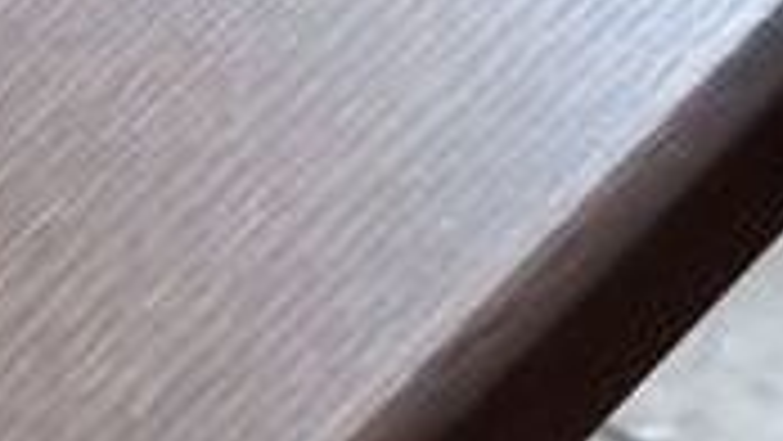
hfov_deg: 10.2
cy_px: 853
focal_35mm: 209
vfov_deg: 5.7
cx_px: -45
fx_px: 4341
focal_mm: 4.6
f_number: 2
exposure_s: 1/24
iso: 250
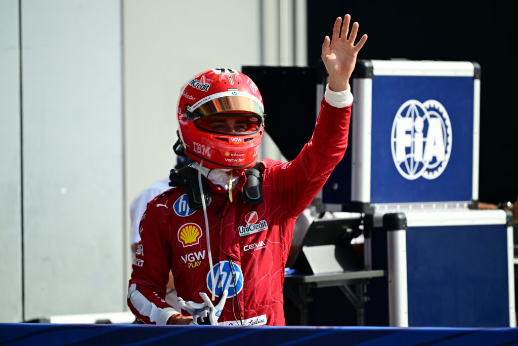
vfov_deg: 3.4
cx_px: 259
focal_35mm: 400
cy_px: 173
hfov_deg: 5.2
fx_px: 5756
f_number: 2.8
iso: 125
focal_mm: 400
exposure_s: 1/1250
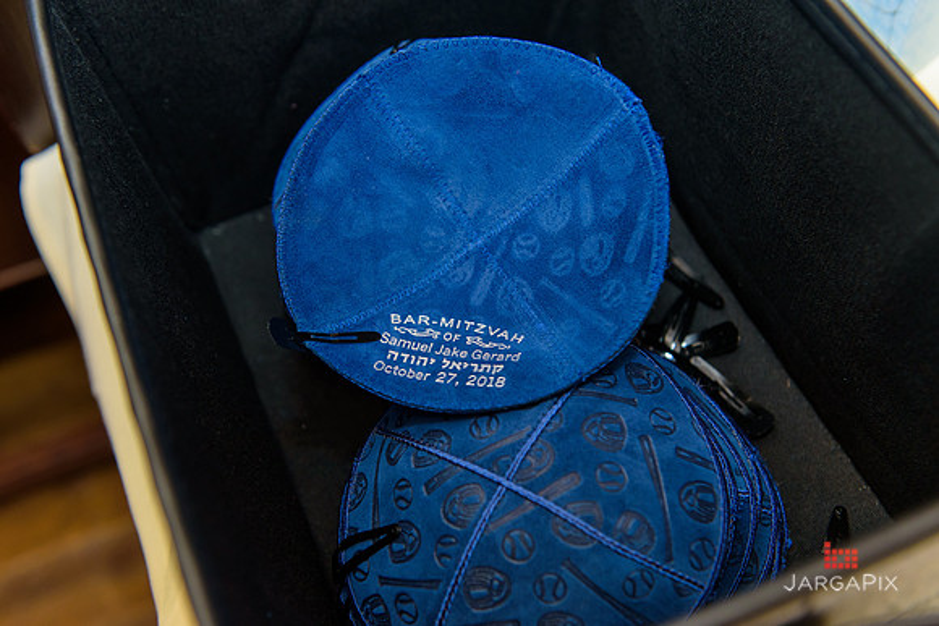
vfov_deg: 30.5
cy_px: 313
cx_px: 470
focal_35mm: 44
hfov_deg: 44.5
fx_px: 1148
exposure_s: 1/125
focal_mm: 44
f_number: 3.2
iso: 1250
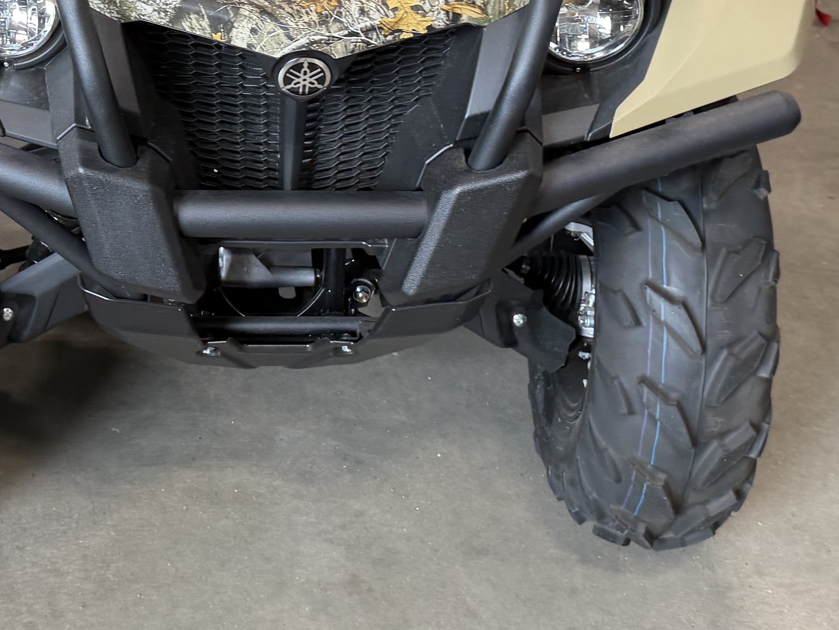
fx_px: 1503
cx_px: 248
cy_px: 74
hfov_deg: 30.8
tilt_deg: -22.3
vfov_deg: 23.1
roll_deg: +0.6
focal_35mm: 62
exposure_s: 1/60
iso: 100
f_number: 1.78
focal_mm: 6.76
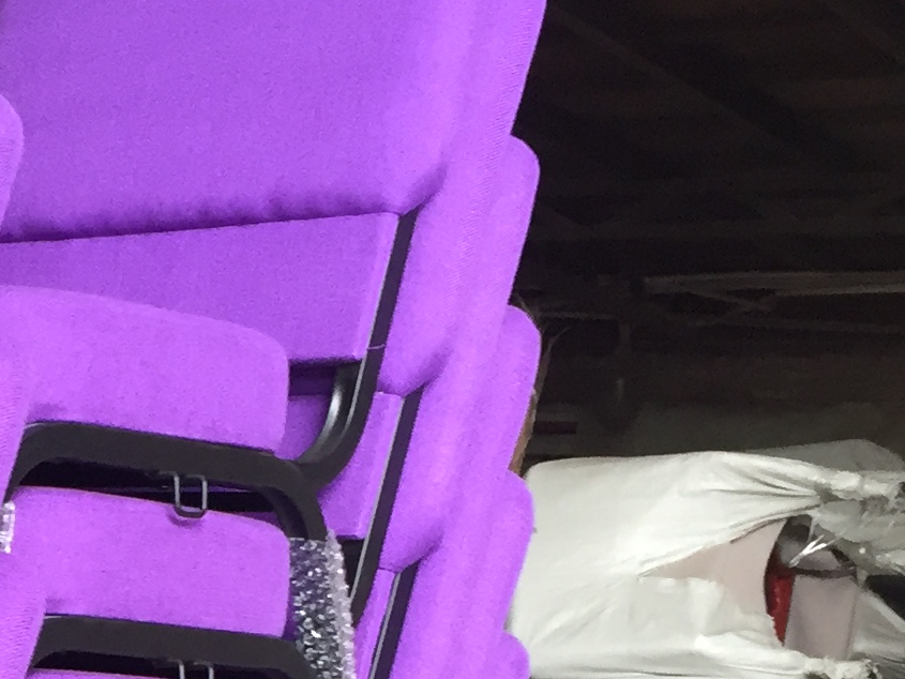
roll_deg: -4.4
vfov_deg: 12.4
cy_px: 1114
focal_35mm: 112
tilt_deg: -10.4
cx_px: -215
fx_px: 2929
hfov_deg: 16.7
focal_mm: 4.15
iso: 50
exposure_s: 1/33
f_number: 2.2
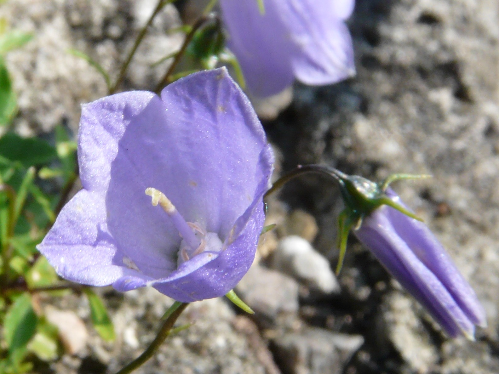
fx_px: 634
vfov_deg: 32.9
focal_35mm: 44
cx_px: 250
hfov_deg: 42.9
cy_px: 187
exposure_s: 1/160
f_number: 8
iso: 100
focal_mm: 7.2
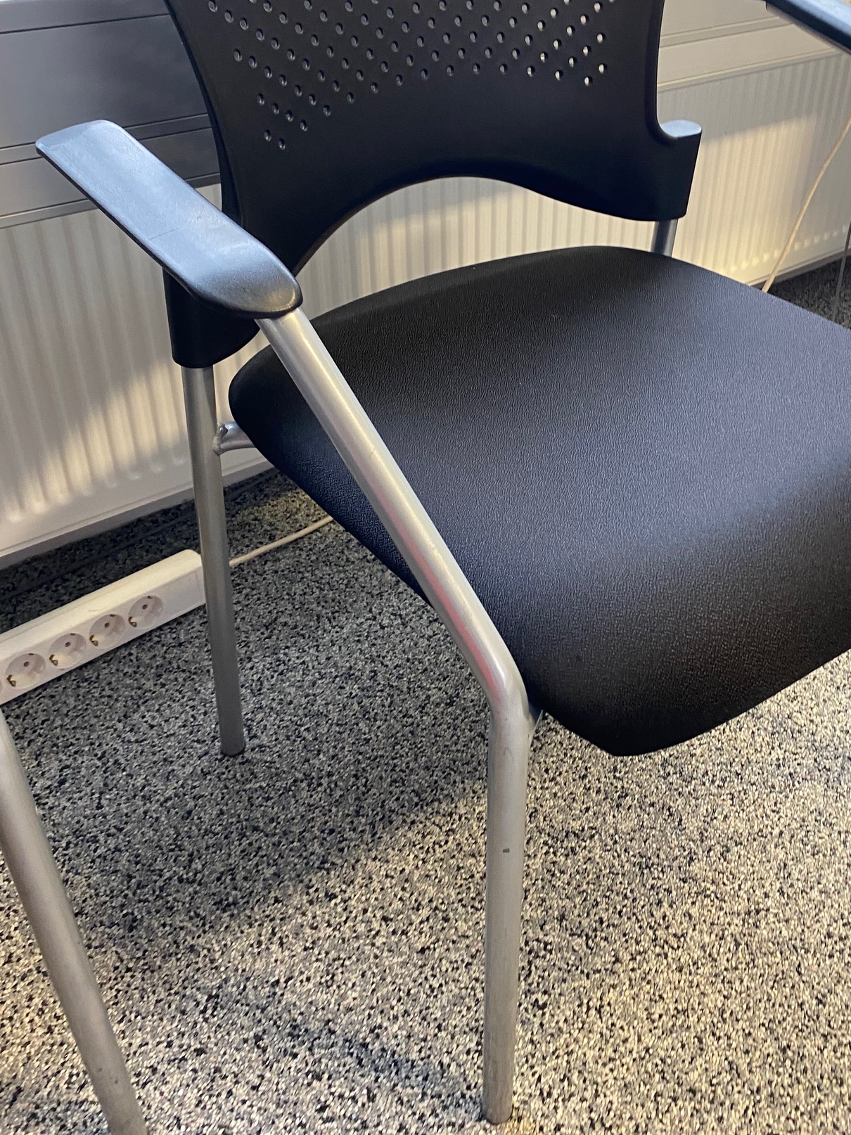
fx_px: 1082
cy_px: 423
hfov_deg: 42.7
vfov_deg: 54.7
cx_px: 515
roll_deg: -4.0
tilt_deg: -33.3
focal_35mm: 33
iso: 200
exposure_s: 1/60
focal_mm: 4.25
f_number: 1.8
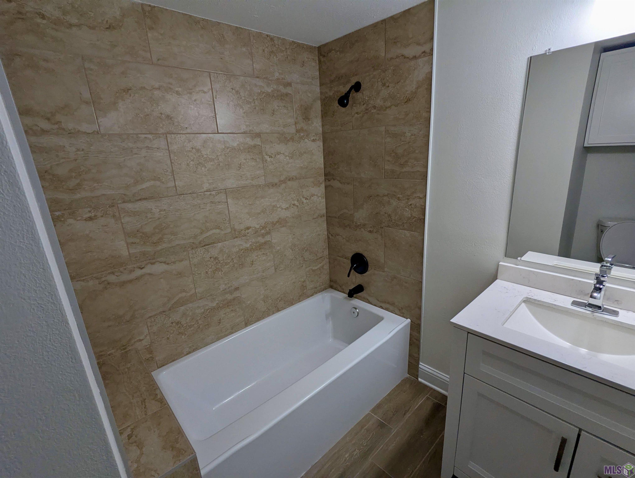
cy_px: 239
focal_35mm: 16
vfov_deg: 78.2
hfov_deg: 94.4
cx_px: 318
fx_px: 294
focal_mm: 2.35
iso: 139
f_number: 2.2
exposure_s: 1/149
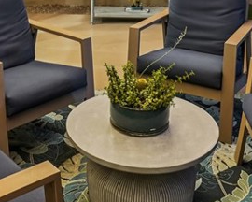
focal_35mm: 57
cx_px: 104
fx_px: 425
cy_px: -78
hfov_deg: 32.9
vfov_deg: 22.9
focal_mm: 16
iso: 800
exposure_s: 1/1.25
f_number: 8
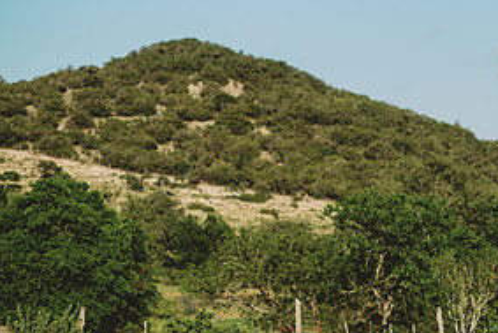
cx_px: 509
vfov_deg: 7.9
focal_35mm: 174
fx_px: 2408
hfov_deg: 11.7
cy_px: 224
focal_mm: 85
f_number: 2
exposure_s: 1/3200
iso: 80
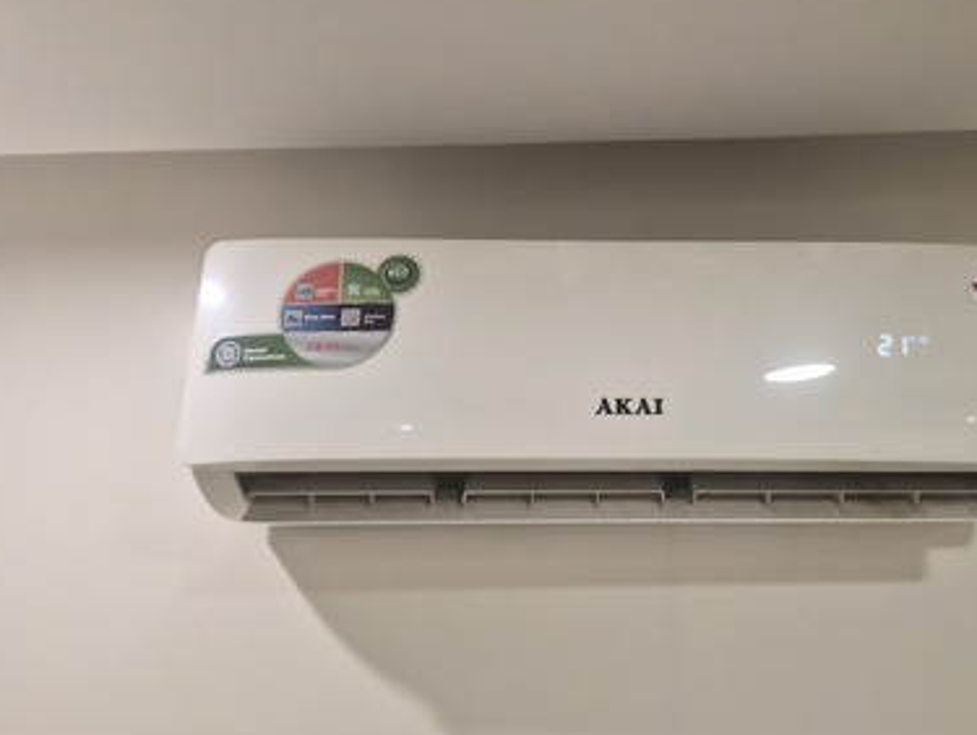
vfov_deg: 49.8
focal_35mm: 28
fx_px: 791
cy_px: 366
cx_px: 580
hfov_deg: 62.9
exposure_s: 1/120
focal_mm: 5.4
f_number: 1.8
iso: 400
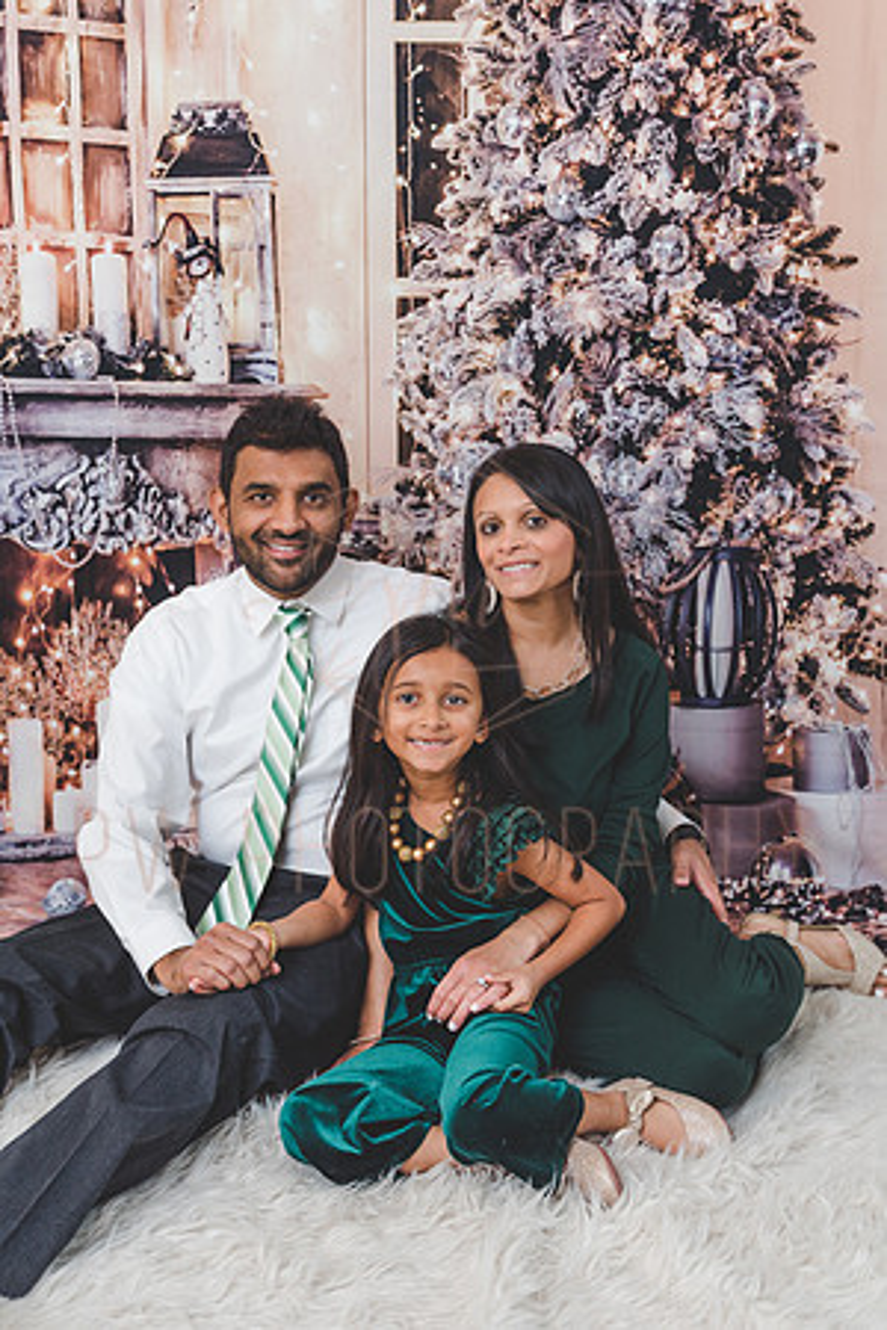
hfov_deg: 33.4
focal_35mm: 40
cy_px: 665
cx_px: 444
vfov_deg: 48.5
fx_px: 1478
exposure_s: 1/200
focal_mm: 40
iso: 100
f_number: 2.8
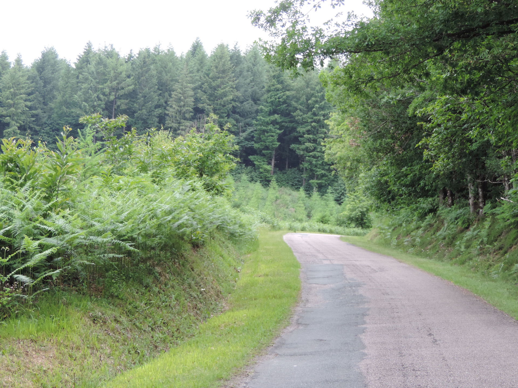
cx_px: 259
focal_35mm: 70
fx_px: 1047
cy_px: 194
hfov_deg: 27.8
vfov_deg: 21.0
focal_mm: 12.4
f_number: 3.9
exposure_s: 1/60
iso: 110
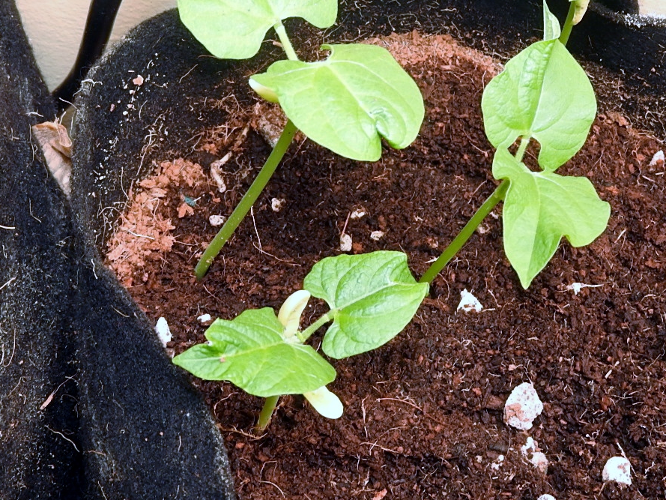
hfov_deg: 27.0
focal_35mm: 72
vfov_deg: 20.4
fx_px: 1385
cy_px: 221
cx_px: 374
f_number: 3.8
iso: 100
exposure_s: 1/80
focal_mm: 7.2
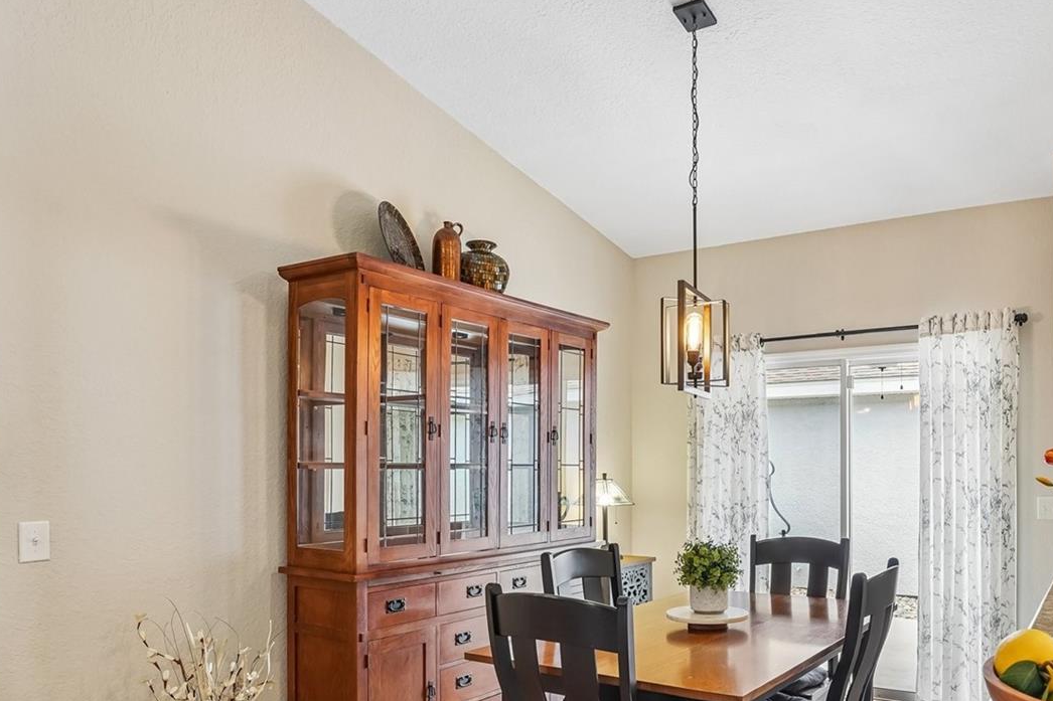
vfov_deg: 48.7
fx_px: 760
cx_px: 679
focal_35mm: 26
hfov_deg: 68.0
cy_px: 467
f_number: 9
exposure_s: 1/13
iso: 400
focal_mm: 17
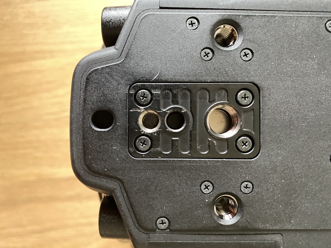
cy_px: 124
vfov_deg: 53.1
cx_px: 166
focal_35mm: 26
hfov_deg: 67.3
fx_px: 249
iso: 1000
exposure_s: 1/29
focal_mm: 4.25
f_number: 1.8
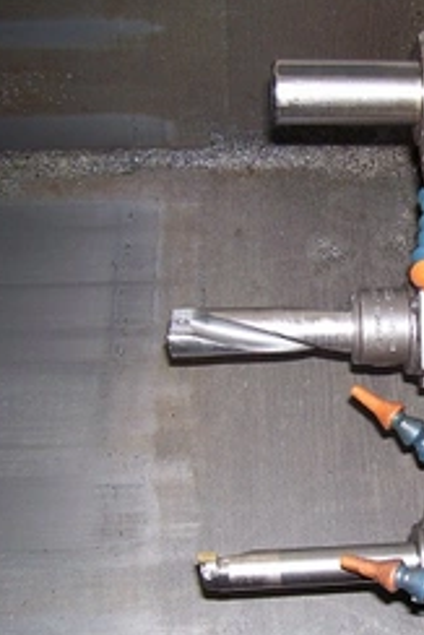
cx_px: 440
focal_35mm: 58
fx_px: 1023
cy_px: 359
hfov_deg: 22.4
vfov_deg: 34.4
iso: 80
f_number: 2.7
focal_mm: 5.6
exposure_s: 1/60
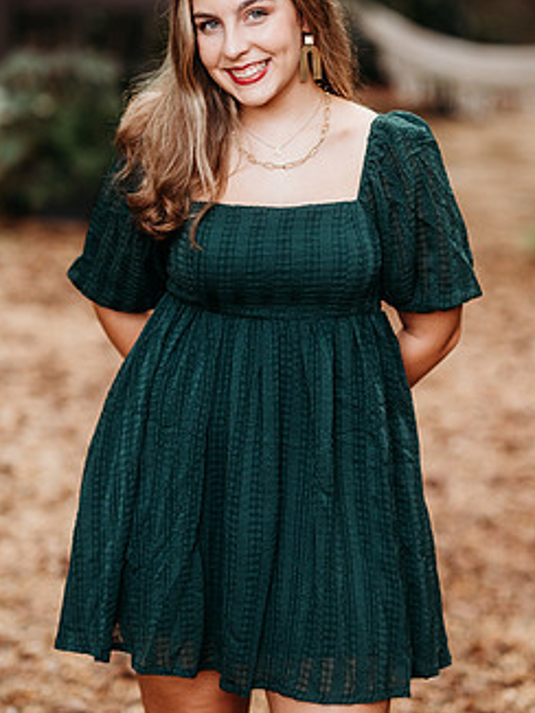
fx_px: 2327
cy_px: 274
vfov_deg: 17.4
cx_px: 254
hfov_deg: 13.1
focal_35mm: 113
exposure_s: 1/250
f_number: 2.2
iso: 320
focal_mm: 85
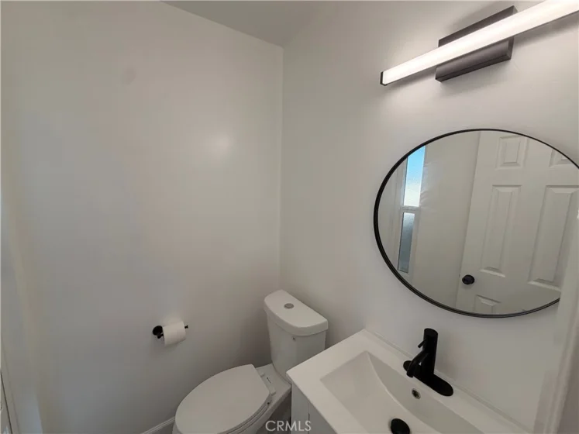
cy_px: 217
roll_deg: +0.2
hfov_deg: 102.1
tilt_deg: -8.3
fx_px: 234
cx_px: 290
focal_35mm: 14
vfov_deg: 85.7
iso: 50
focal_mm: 2.22
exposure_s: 1/132
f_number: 2.2
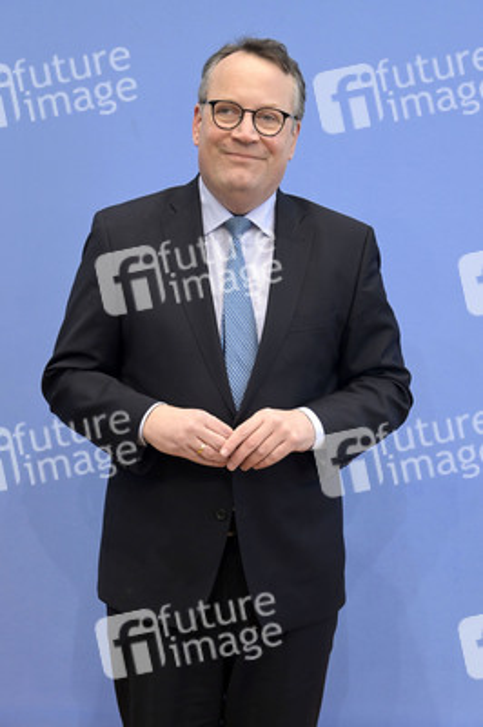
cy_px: 364
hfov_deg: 20.0
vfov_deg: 29.7
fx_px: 1371
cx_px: 242
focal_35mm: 68
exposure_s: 1/320
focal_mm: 68
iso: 3200
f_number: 5
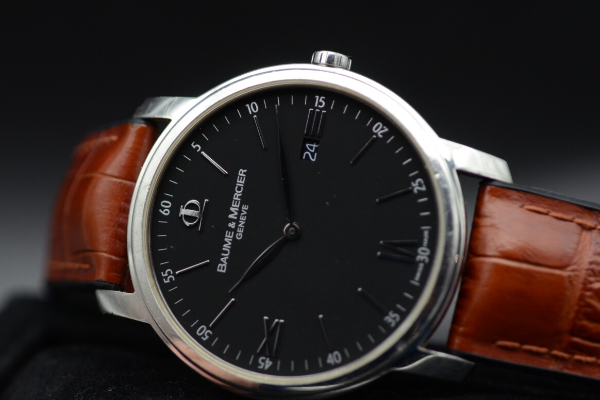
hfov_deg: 18.9
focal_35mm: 108
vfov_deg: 12.7
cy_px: 226
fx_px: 1800
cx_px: 286
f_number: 3.5
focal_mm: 60
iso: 800
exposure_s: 1/500
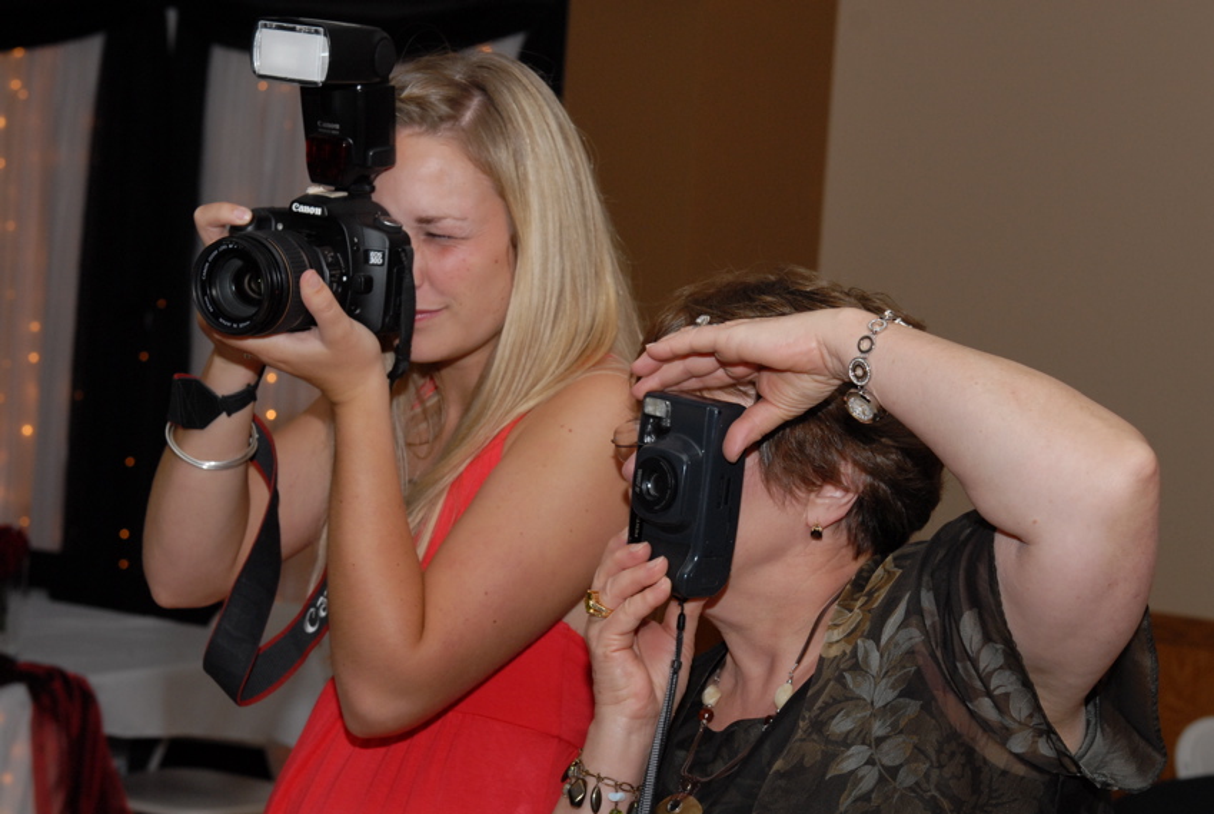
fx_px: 2634
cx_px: 607
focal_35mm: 78
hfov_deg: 26.0
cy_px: 407
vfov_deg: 17.6
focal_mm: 52
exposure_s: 1/60
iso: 400
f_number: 5.6
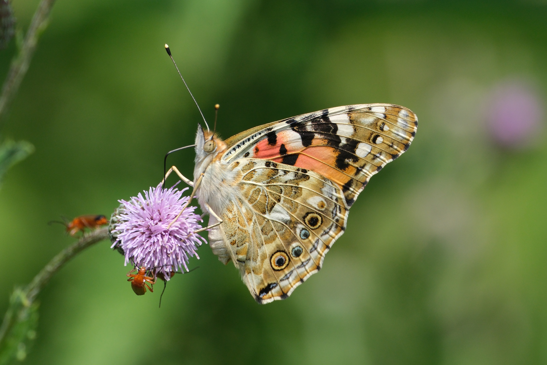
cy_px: 182
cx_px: 274
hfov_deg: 2.3
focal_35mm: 900
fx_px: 13676
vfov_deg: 1.5
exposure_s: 1/1000
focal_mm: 600
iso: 1000
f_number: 8
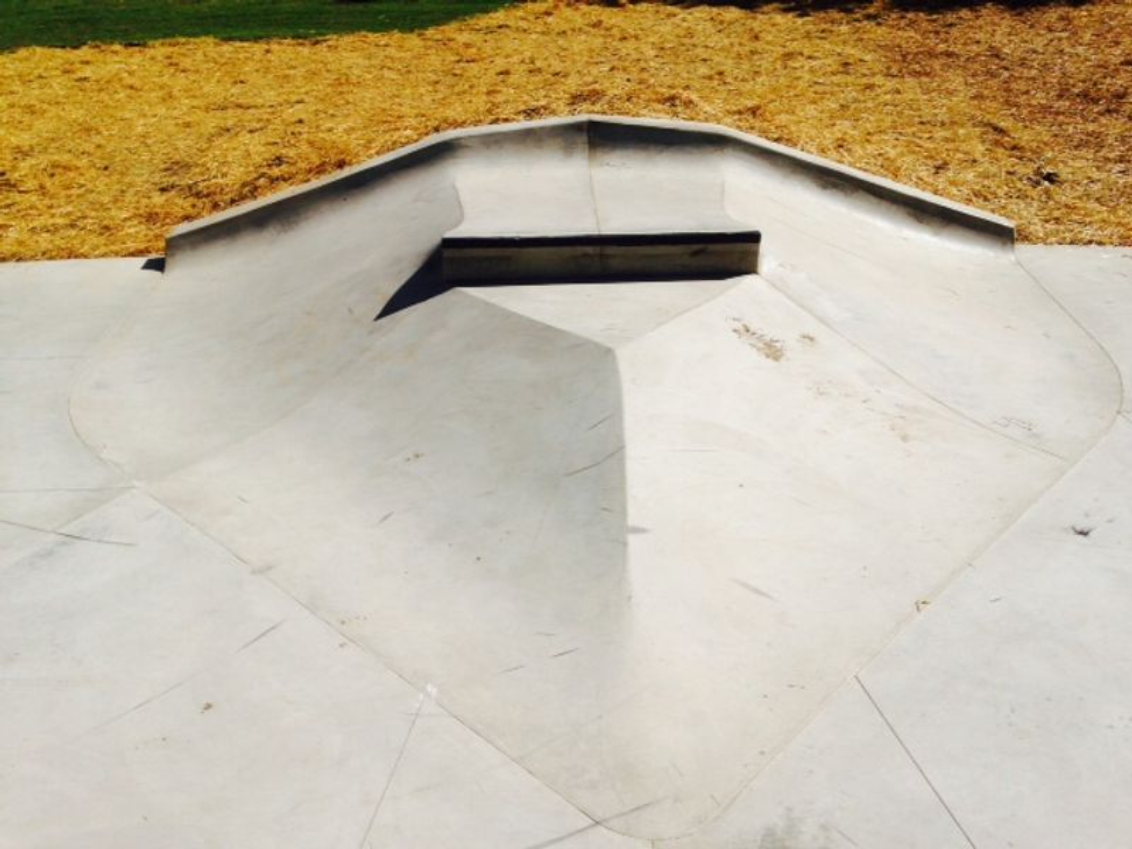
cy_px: 424
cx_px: 566
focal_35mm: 33
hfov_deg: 55.4
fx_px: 1079
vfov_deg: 42.9
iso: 50
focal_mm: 4.12
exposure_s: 1/3195
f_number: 2.4
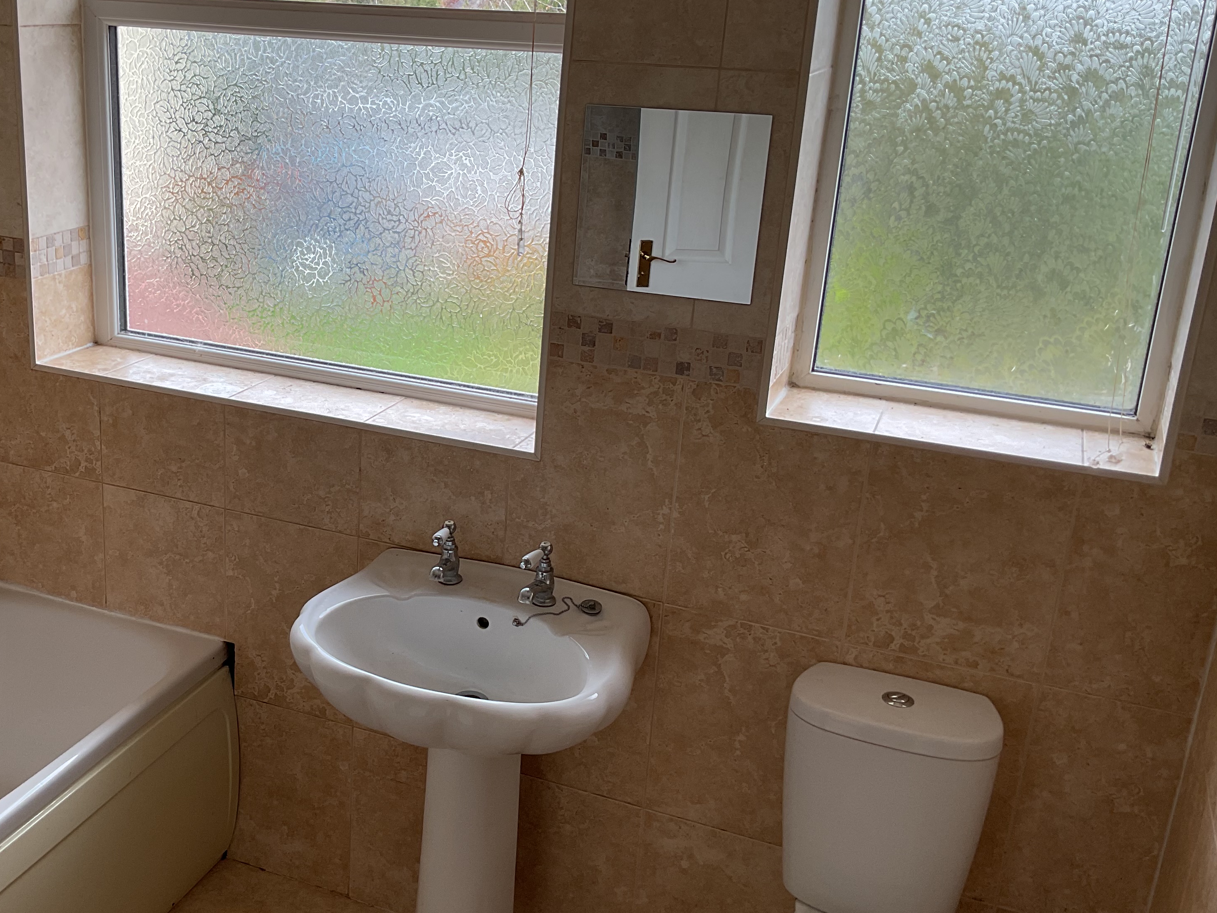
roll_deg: -1.8
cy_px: 425
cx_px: 389
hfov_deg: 46.0
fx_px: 1406
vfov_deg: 35.9
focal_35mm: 40
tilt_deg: -18.2
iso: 25
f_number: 1.8
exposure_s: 1/120
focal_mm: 3
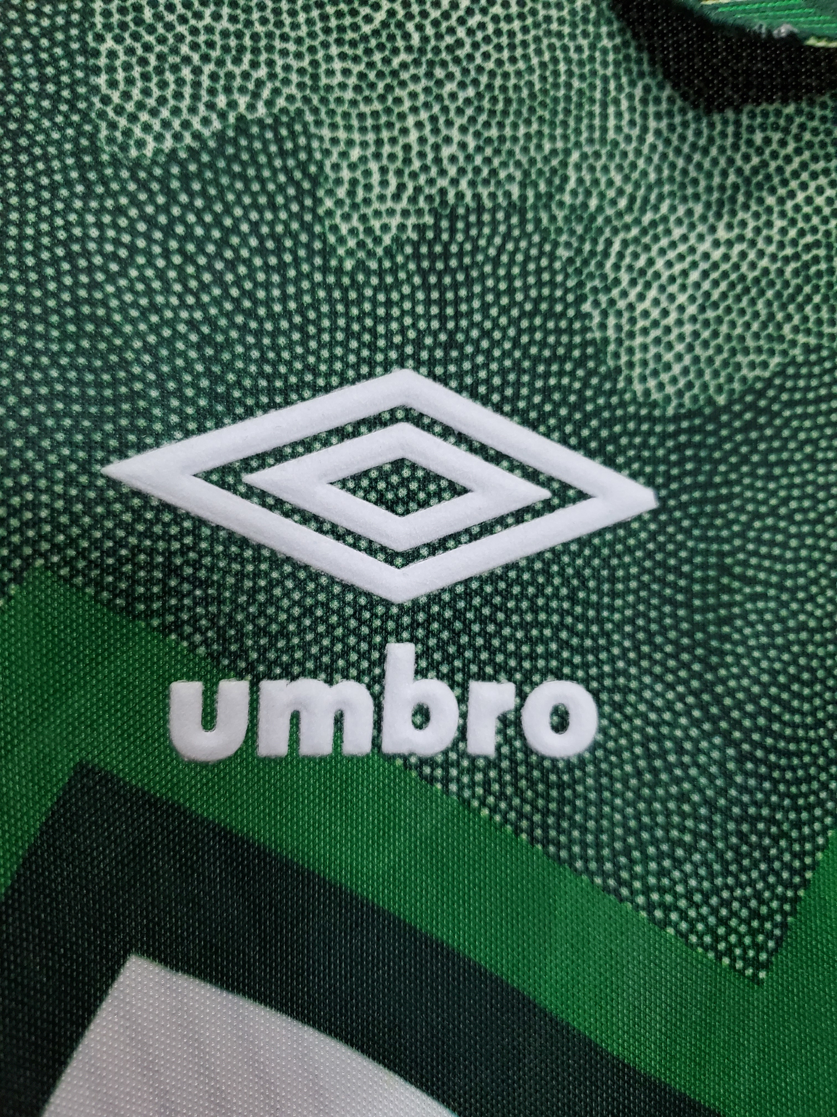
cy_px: 558
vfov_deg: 67.3
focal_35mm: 26
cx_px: 418
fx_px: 838
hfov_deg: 53.1
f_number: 1.5
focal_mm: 4.3
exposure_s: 1/50
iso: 400
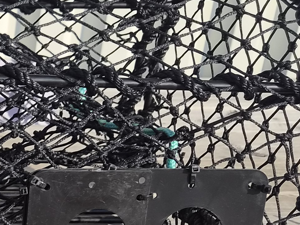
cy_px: 211
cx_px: -173
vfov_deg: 15.3
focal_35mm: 95
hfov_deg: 18.0
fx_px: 823
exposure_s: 1/3424
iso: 80
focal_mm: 5.4
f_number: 1.8
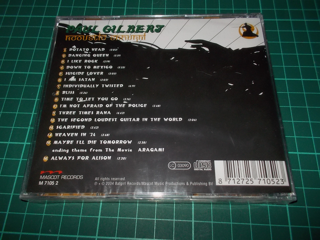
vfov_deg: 48.2
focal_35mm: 29
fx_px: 268
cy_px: 120
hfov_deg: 61.7
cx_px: 160
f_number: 3.3
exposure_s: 1/30
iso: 200
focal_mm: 4.1
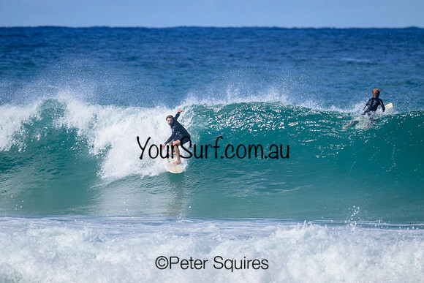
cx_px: 212
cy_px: 142
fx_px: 7657
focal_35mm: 650
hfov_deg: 3.2
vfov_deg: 2.1
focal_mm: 650
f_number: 11
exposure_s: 1/2000
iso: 800
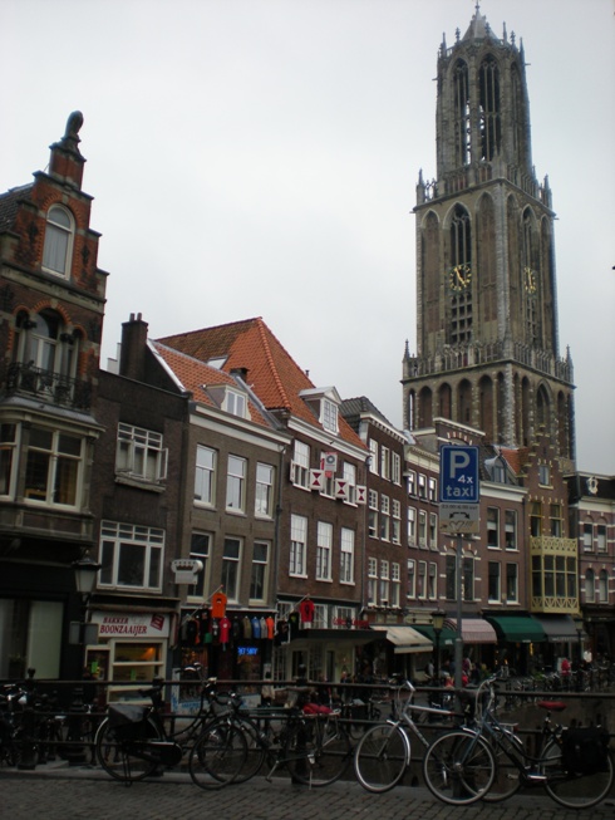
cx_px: 308
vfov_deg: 49.0
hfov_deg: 37.7
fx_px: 900
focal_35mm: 38
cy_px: 410
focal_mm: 6.3
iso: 64
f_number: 3.1
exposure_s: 1/172
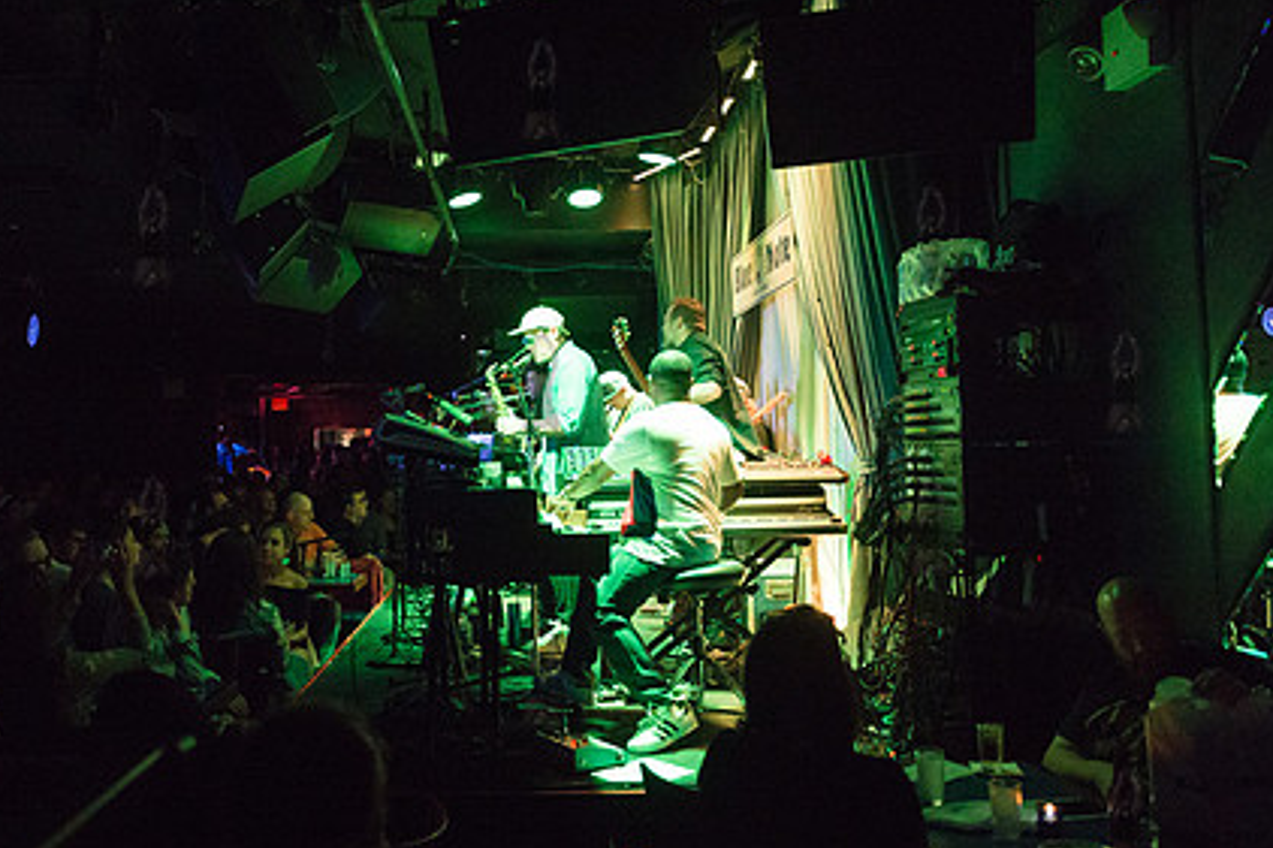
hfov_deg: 57.0
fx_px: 1166
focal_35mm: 33
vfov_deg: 39.9
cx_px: 540
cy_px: 379
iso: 4000
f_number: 2.8
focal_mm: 24
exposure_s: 1/250
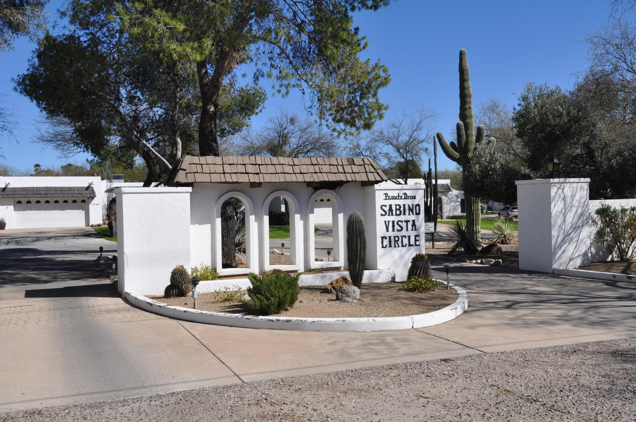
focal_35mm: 36
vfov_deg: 36.8
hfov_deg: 53.2
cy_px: 211
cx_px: 318
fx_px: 635
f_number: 10
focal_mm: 24
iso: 200
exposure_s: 1/400
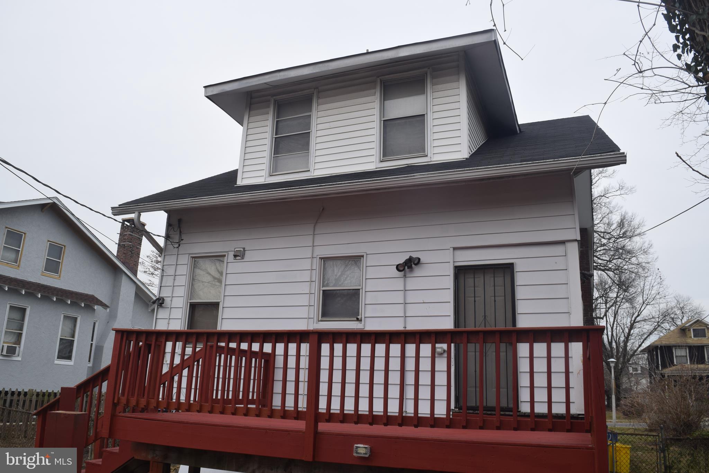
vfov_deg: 36.9
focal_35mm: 36
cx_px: 354
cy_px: 236
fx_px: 709
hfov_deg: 53.1
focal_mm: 24
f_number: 9
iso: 200
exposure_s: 1/320
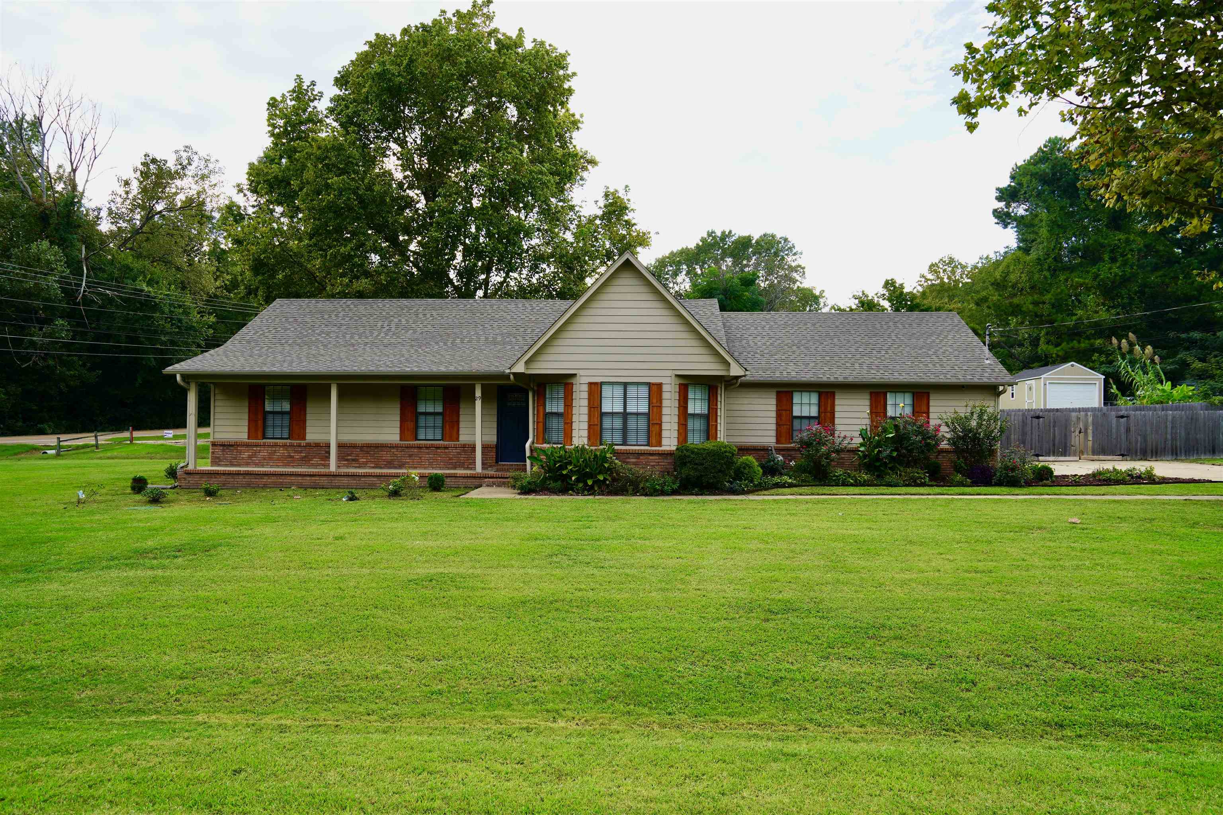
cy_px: 408
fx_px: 747
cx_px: 612
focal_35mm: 22
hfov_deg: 78.6
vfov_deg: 57.2
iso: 100
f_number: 5
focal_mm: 22
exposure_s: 1/125
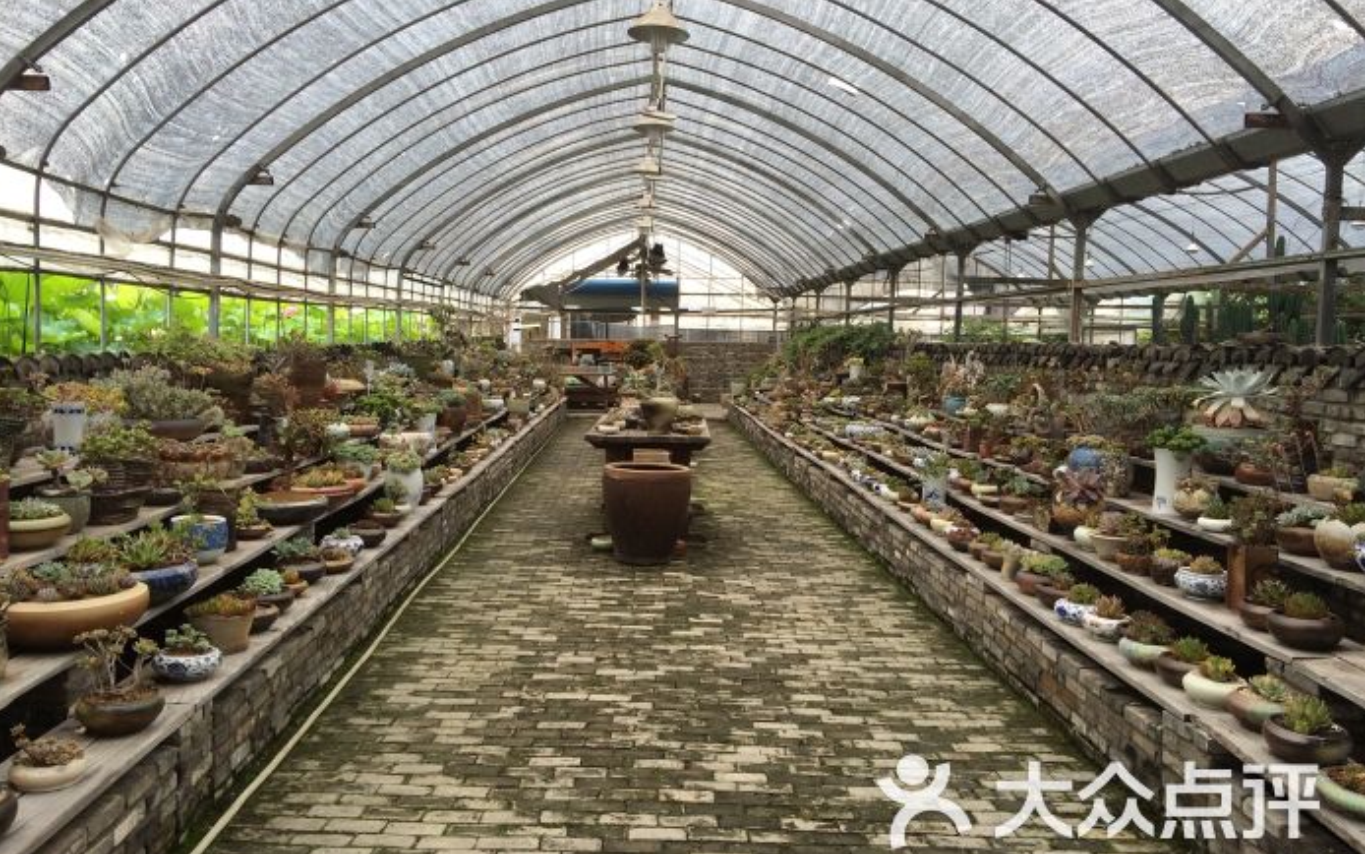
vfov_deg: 40.6
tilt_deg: -2.8
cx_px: 682
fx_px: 1153
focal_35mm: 31
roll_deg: -3.2
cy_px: 387
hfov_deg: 61.2
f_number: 2.2
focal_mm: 4.15
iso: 32
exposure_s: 1/214
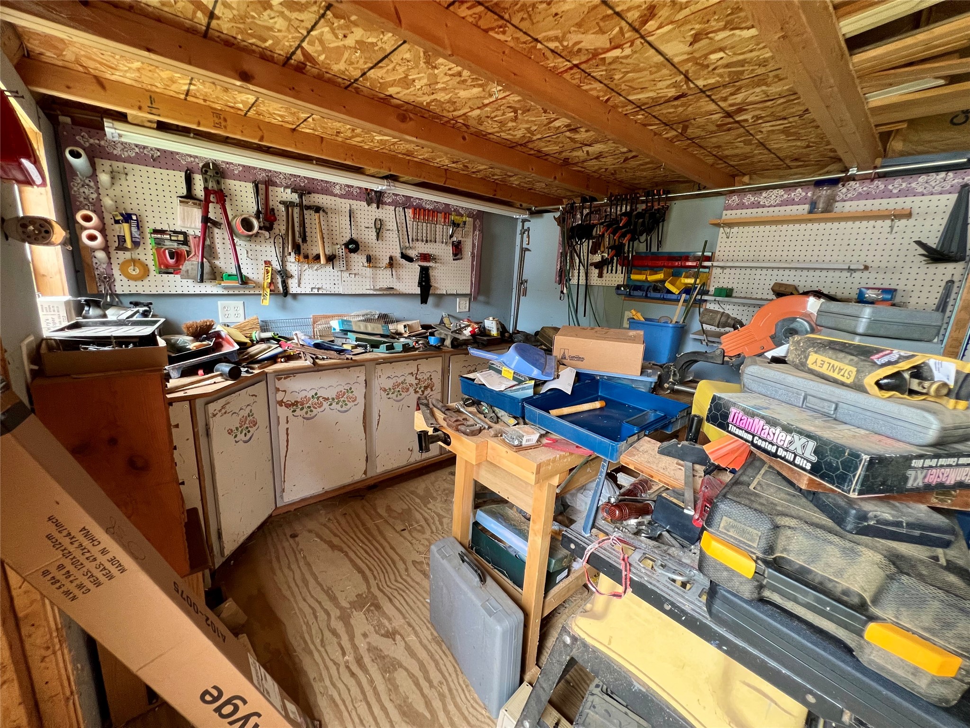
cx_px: 485
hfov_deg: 106.2
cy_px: 364
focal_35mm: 13
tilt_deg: -13.0
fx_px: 364
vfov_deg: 89.9
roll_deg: -3.0
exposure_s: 1/85
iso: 250
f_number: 1.8
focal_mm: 1.57
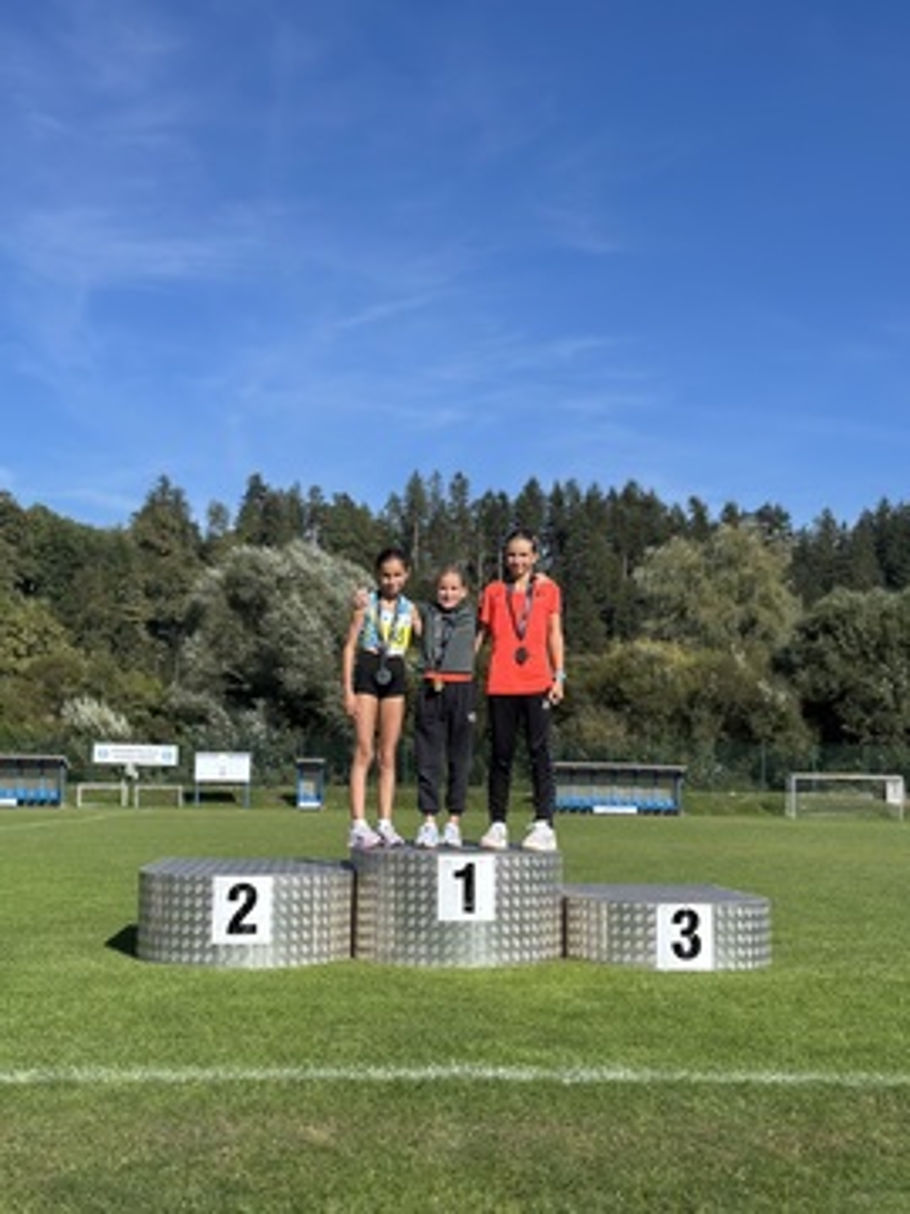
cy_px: 607
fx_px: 1682
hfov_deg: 30.3
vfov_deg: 39.7
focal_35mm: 48
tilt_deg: +6.9
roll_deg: -1.4
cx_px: 455
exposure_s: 1/5556
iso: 100
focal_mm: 6.86
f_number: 1.78
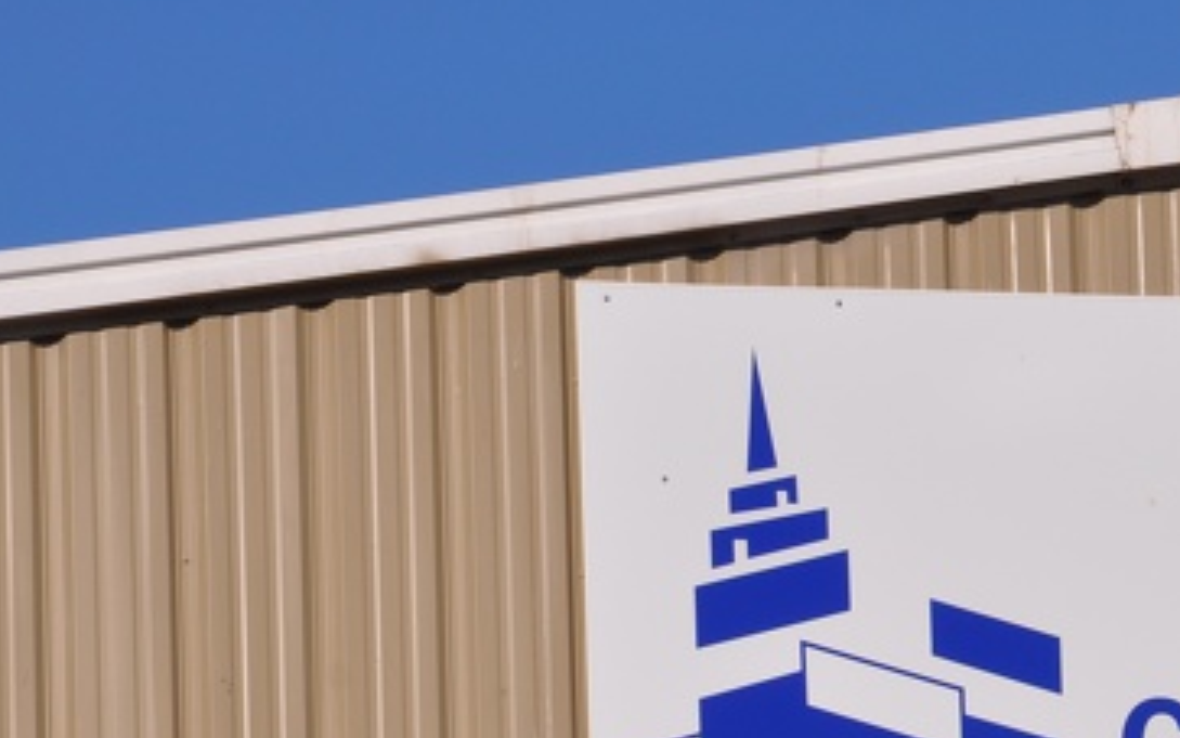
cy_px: 842
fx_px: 10711
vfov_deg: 3.9
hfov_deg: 6.3
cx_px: 1268
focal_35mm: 333
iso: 200
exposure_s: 1/500
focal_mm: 100
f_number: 11
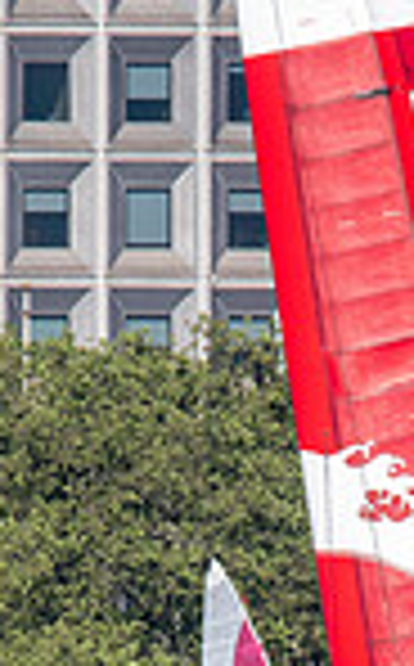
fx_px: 53228
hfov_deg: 0.4
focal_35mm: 2937
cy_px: 896
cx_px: 383
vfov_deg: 0.7
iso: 500
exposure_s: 1/3200
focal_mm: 420
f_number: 5.6
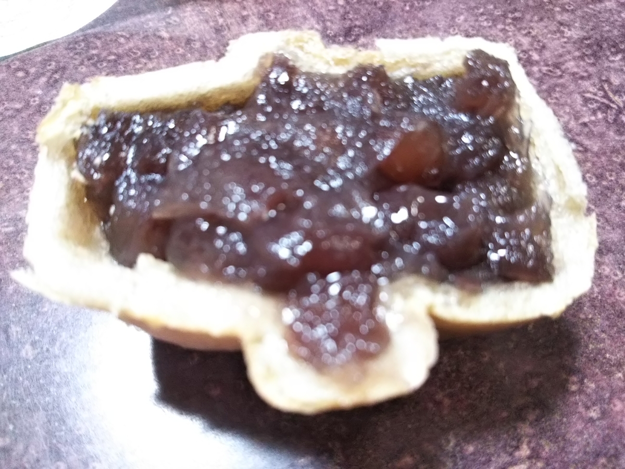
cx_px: 312
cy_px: 234
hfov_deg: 60.0
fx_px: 542
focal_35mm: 30
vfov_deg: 46.8
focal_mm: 4
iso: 250
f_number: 2.2
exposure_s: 1/20
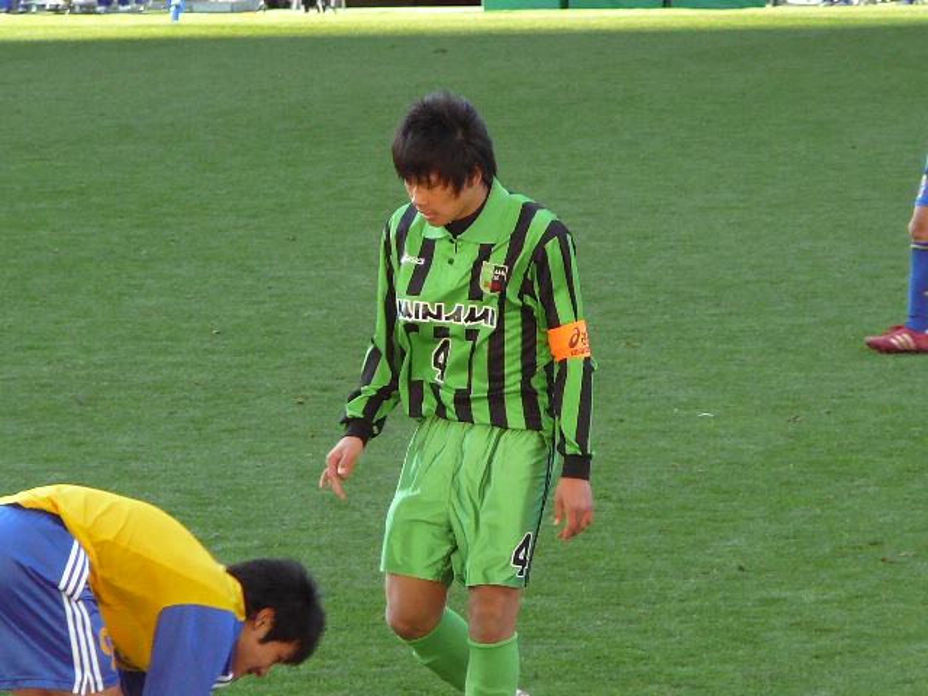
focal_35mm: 320
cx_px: 464
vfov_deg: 4.6
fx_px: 8579
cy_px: 348
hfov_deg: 6.2
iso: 200
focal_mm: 38
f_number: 4.1
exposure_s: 1/160
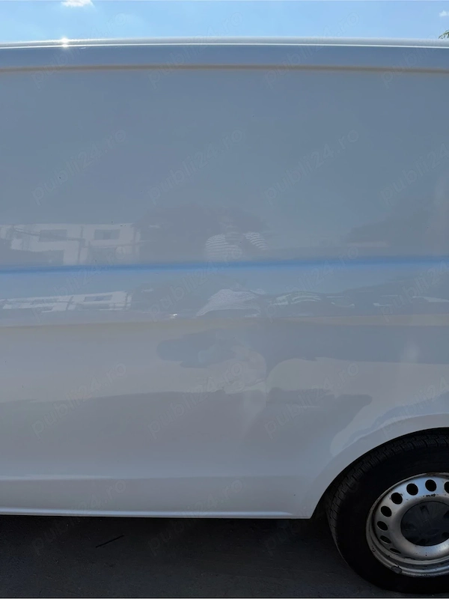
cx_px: 224
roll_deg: +0.7
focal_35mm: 24
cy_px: 300
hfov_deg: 56.8
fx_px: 415
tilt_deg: -16.5
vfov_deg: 71.6
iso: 80
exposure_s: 1/3021
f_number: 1.78
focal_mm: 6.76
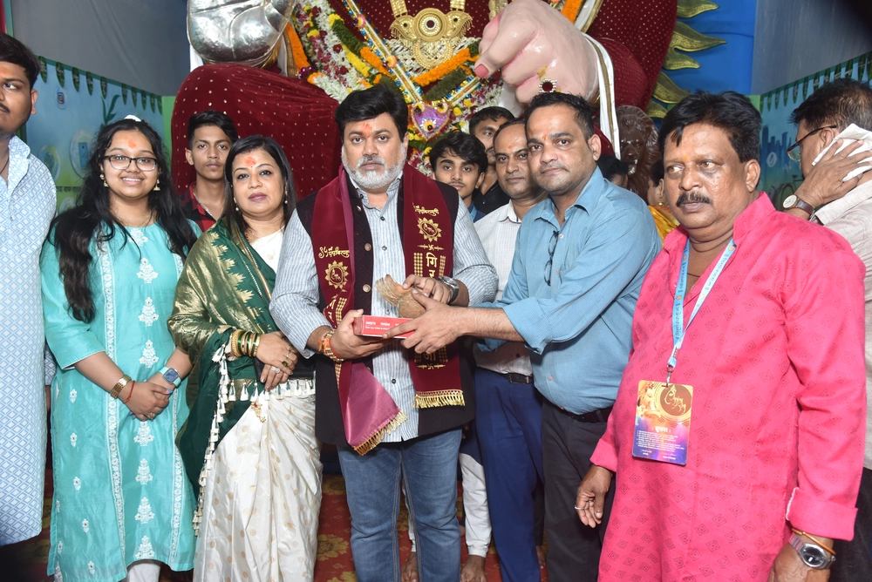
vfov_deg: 42.4
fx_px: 751
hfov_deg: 60.3
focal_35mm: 31
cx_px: 436
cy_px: 291
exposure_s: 1/125
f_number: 5.6
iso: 1000
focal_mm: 31
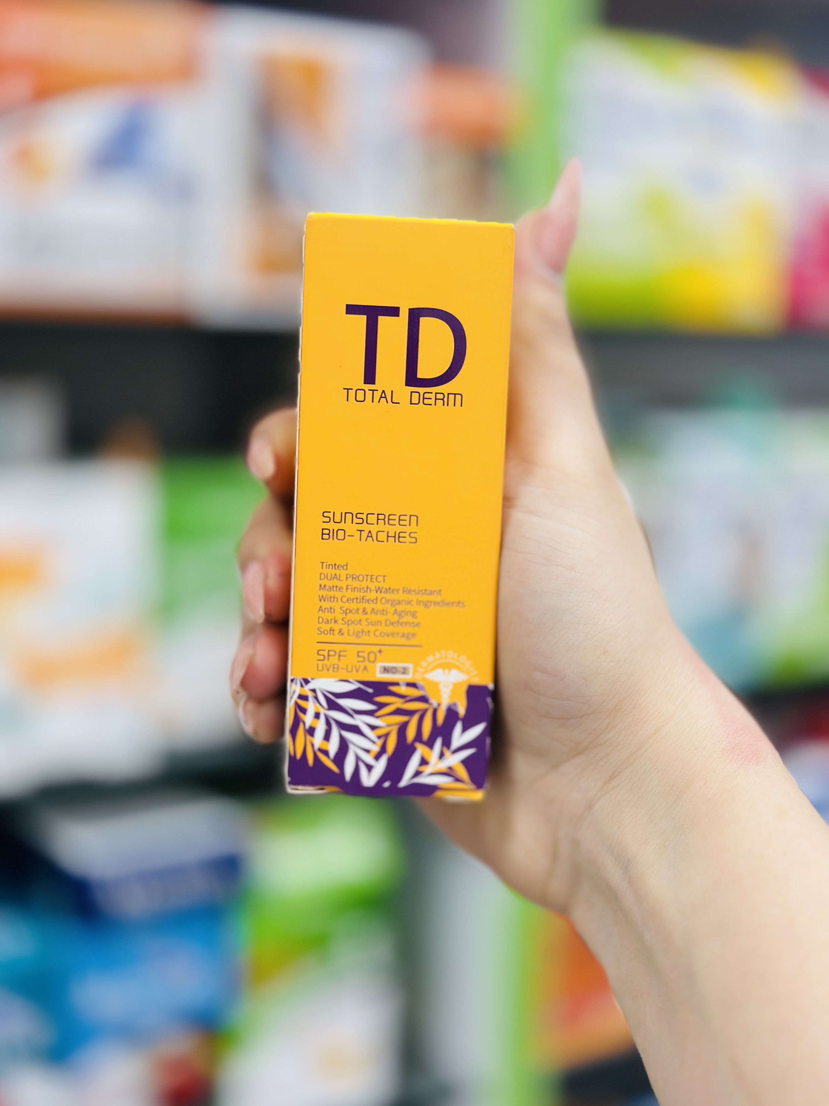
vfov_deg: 38.9
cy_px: 549
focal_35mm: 49
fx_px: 1565
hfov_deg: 29.7
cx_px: 412
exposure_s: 1/100
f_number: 1.78
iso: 80
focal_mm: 6.86
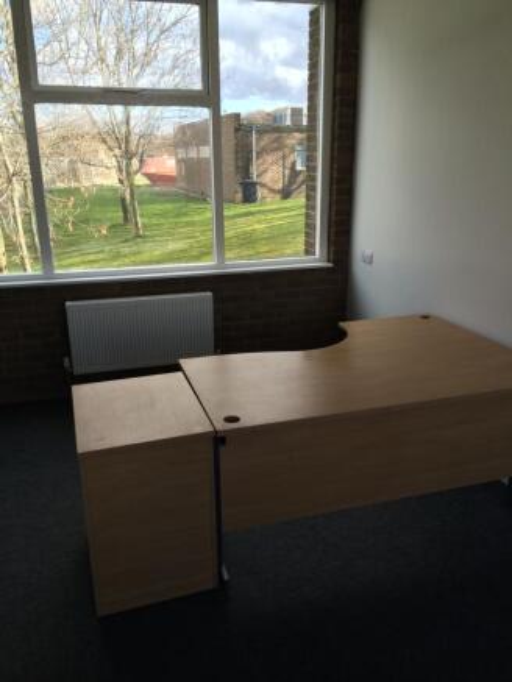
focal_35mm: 30
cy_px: 341
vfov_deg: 60.0
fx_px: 591
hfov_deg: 46.8
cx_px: 256
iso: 32
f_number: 2.2
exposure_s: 1/318
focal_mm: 4.12
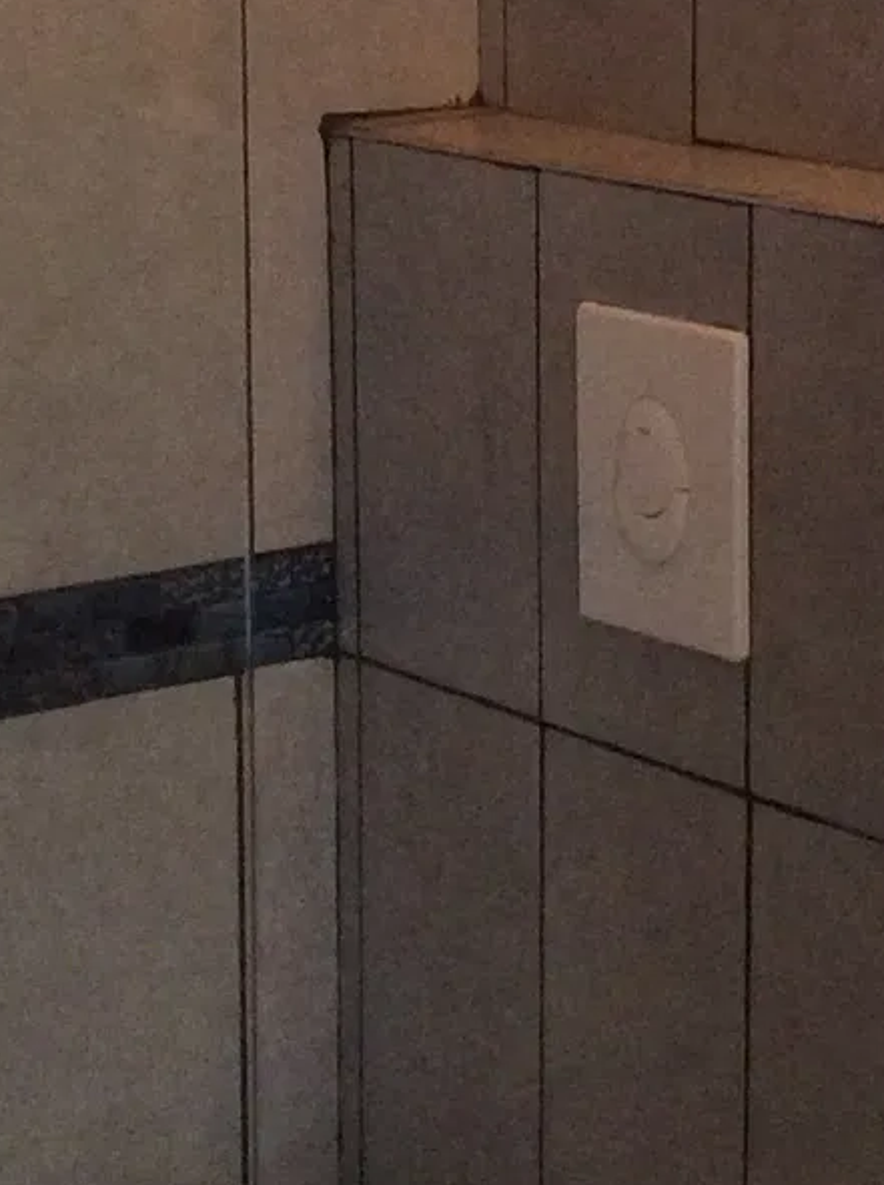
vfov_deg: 16.9
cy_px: 249
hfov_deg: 12.6
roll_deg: -0.6
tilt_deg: -9.7
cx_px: 914
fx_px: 3963
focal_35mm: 116
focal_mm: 3.3
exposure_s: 1/25
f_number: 2.4
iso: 200
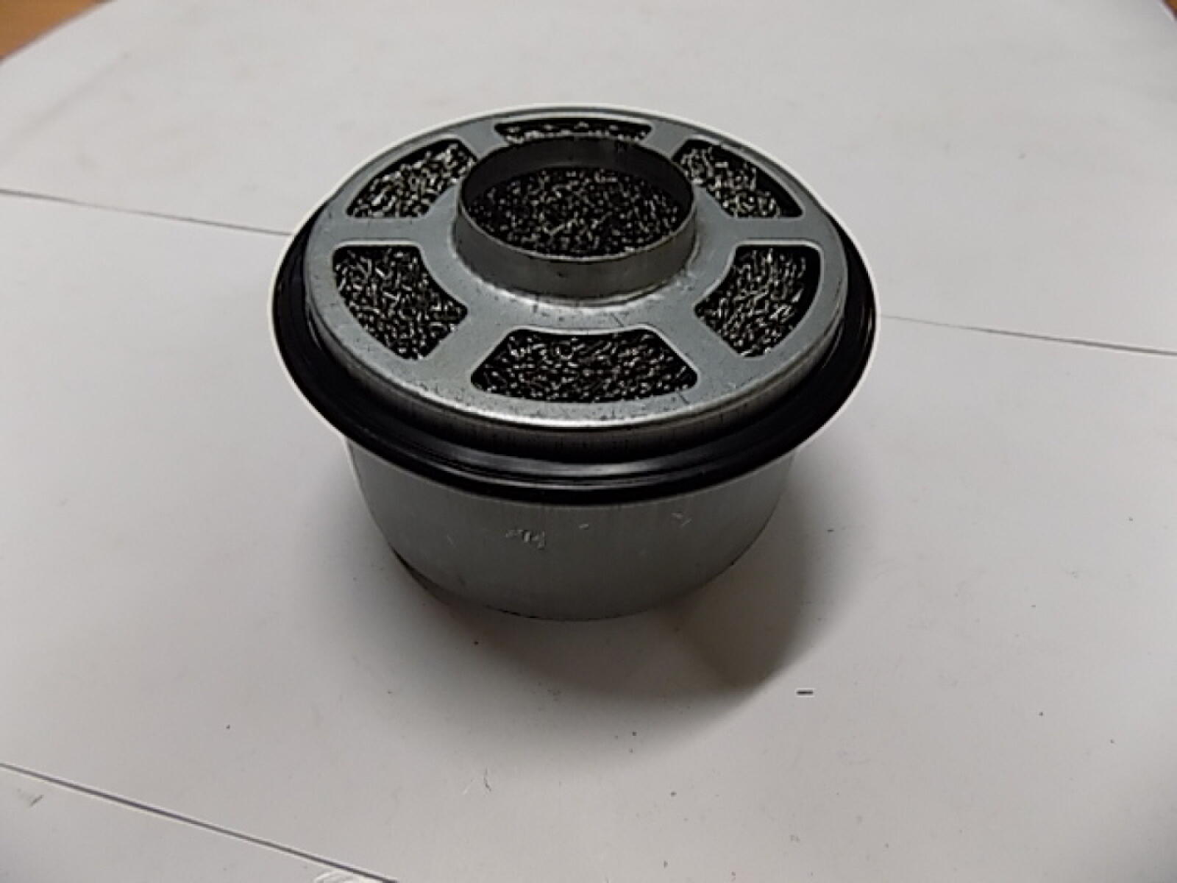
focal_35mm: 23
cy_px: 442
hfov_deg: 73.9
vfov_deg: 58.9
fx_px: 782
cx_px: 588
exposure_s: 1/30
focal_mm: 4
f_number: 3.1
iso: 200
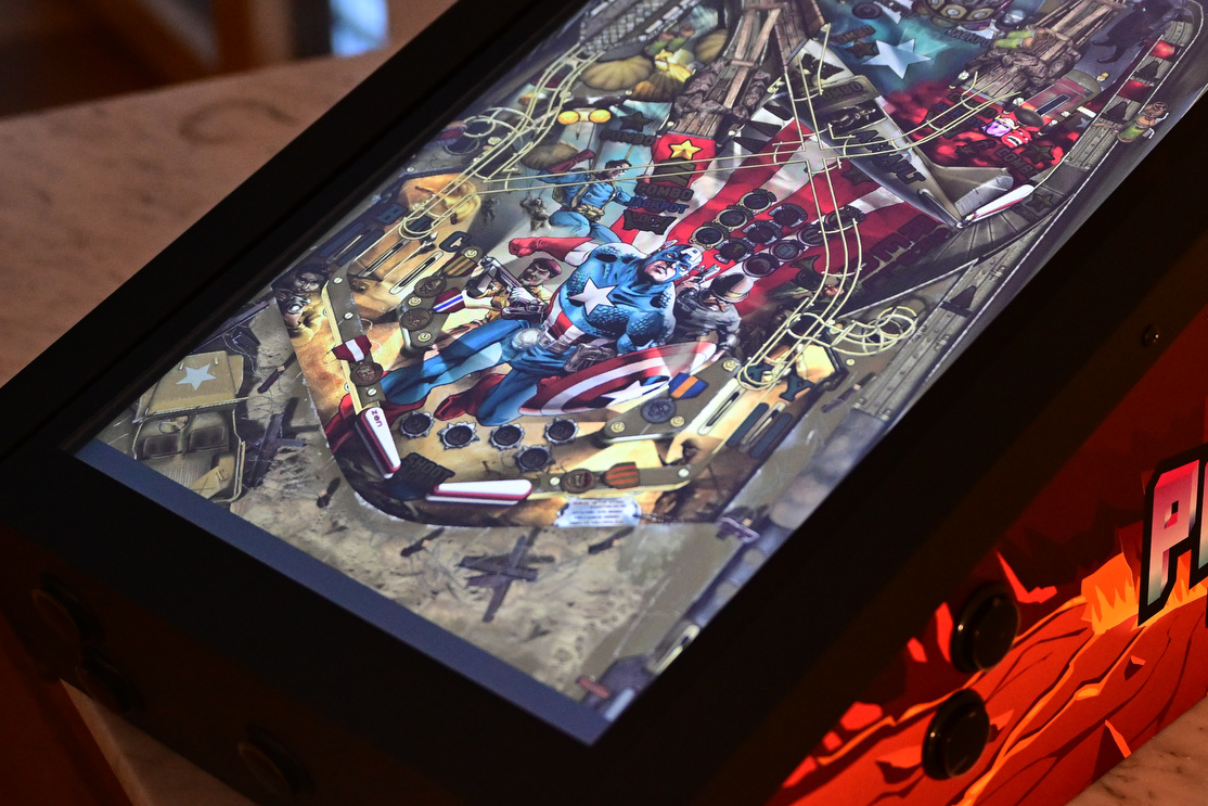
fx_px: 2349
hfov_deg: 28.5
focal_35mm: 70
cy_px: 369
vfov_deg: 19.5
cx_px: 854
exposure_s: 1/100
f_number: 2.8
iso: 2500
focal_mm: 39
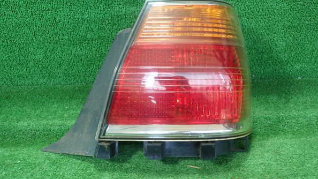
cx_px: 158
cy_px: 71
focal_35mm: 33
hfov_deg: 59.5
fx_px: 278
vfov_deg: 35.5
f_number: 2.3
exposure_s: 1/125
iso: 400
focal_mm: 5.5
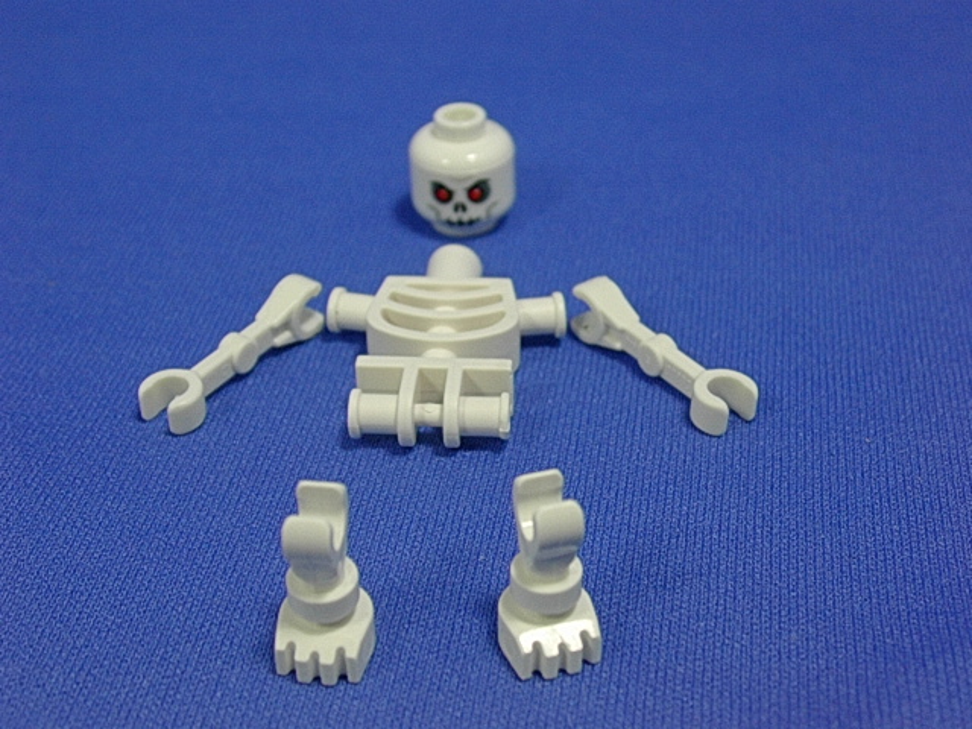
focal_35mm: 60
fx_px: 1685
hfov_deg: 32.2
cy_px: 364
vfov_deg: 24.4
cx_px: 486
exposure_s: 1/42.7
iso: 70
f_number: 3.4
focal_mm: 9
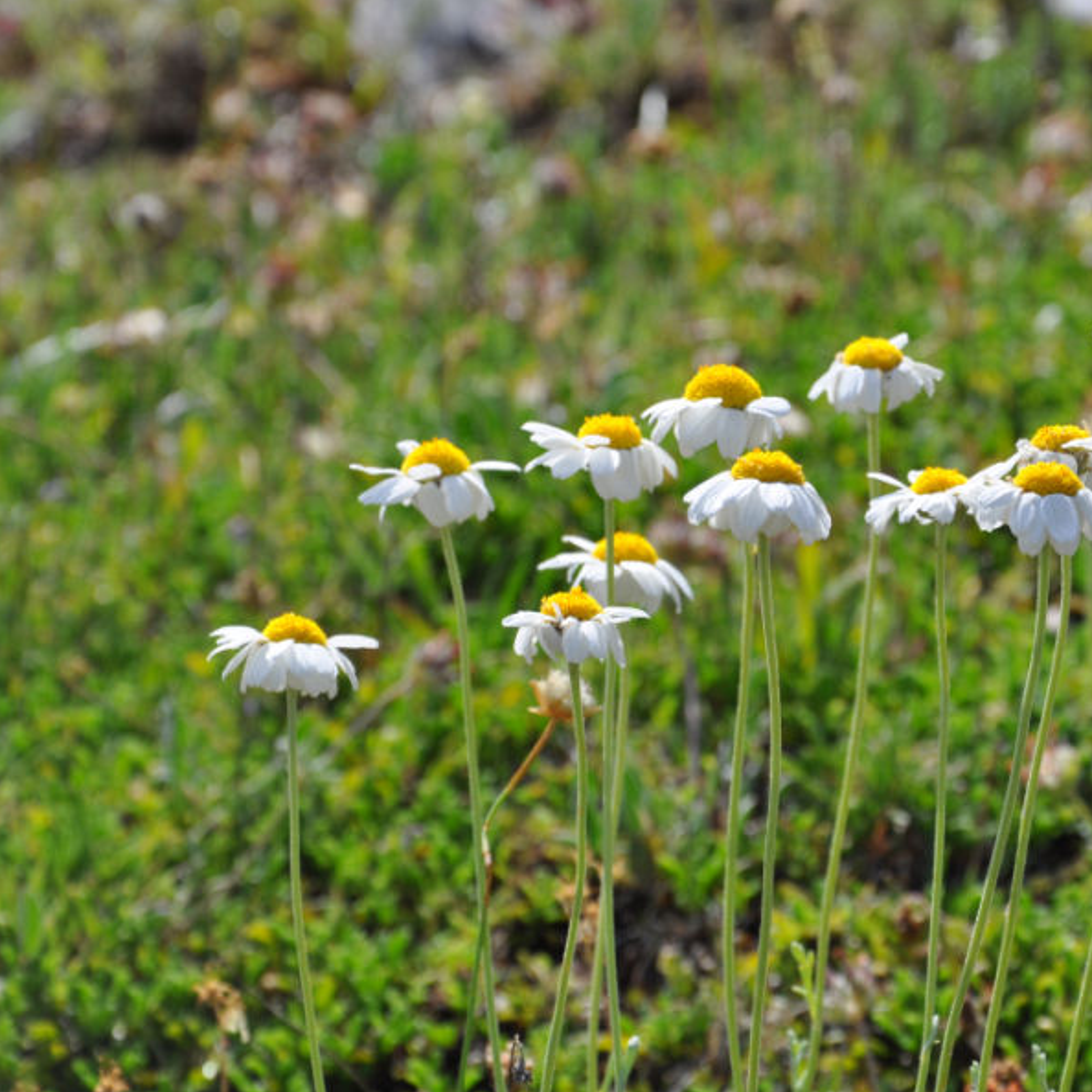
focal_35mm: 203
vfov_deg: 8.6
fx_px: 7232
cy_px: 546
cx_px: 765
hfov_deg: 8.6
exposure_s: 1/320
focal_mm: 105
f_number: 9
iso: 200
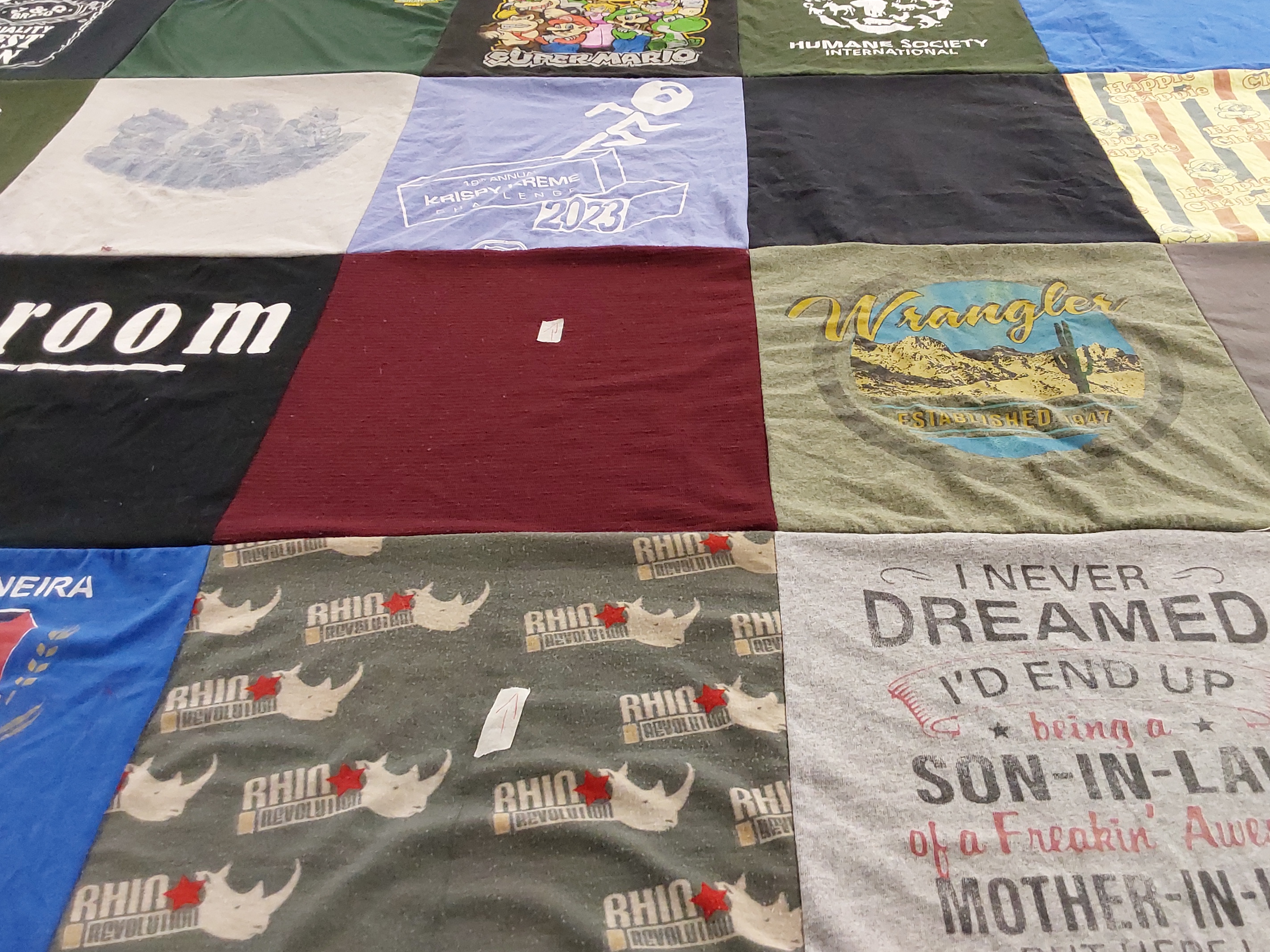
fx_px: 1174
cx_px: 719
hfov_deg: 56.6
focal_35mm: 32
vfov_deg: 44.1
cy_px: 417
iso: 200
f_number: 1.9
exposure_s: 1/60
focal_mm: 2.91
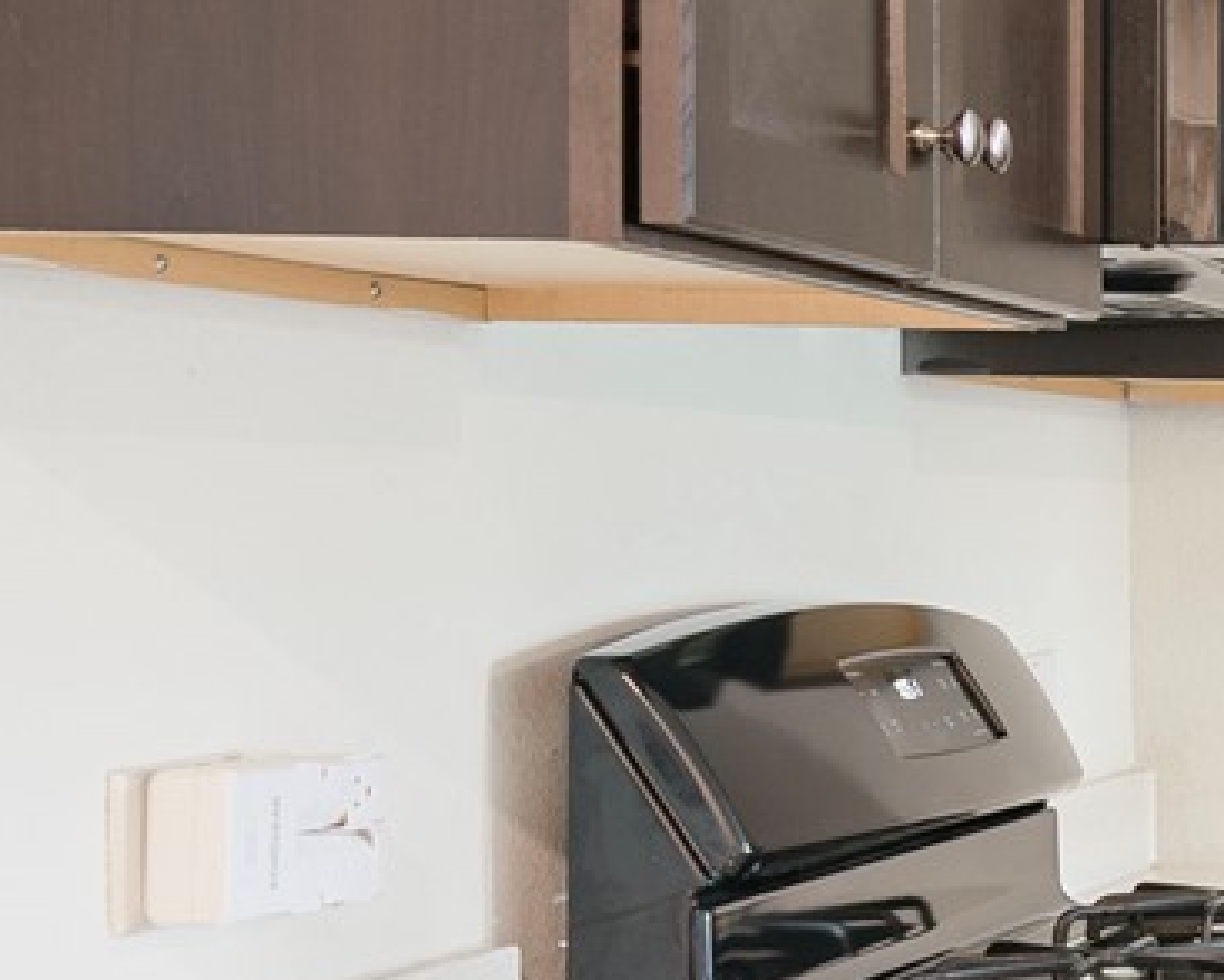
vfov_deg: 17.3
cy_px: 535
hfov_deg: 13.5
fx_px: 3225
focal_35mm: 89
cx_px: 3144
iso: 100
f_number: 7.1
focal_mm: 16
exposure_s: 2
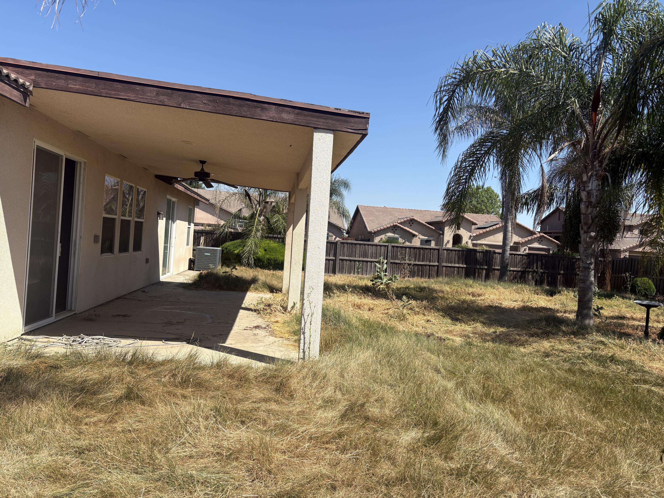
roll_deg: -3.1
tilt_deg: -0.2
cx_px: 332
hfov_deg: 67.3
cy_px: 249
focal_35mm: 26
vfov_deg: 53.1
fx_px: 499
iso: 50
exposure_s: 1/3279
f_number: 1.6
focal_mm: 5.96
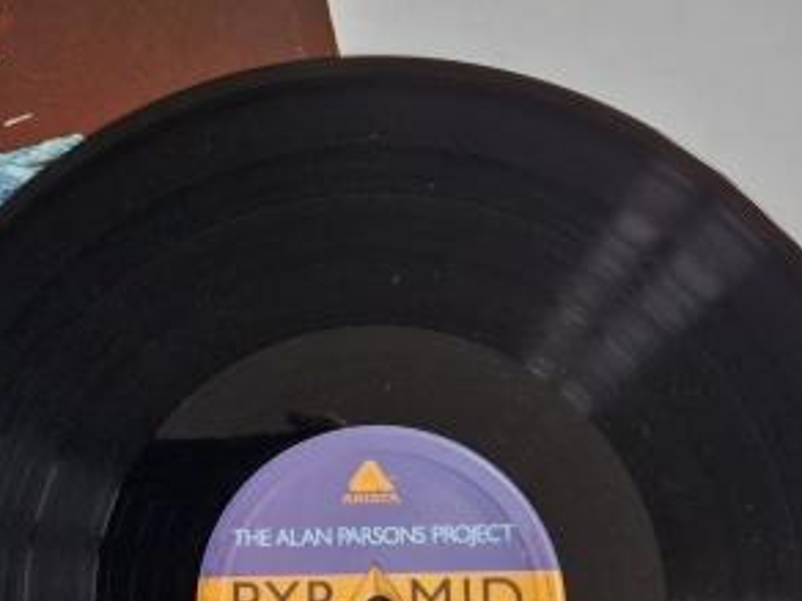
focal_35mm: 63
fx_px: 1460
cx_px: 104
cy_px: 406
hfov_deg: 29.6
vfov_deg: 23.2
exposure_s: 1/100
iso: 500
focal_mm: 5.4
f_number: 1.8
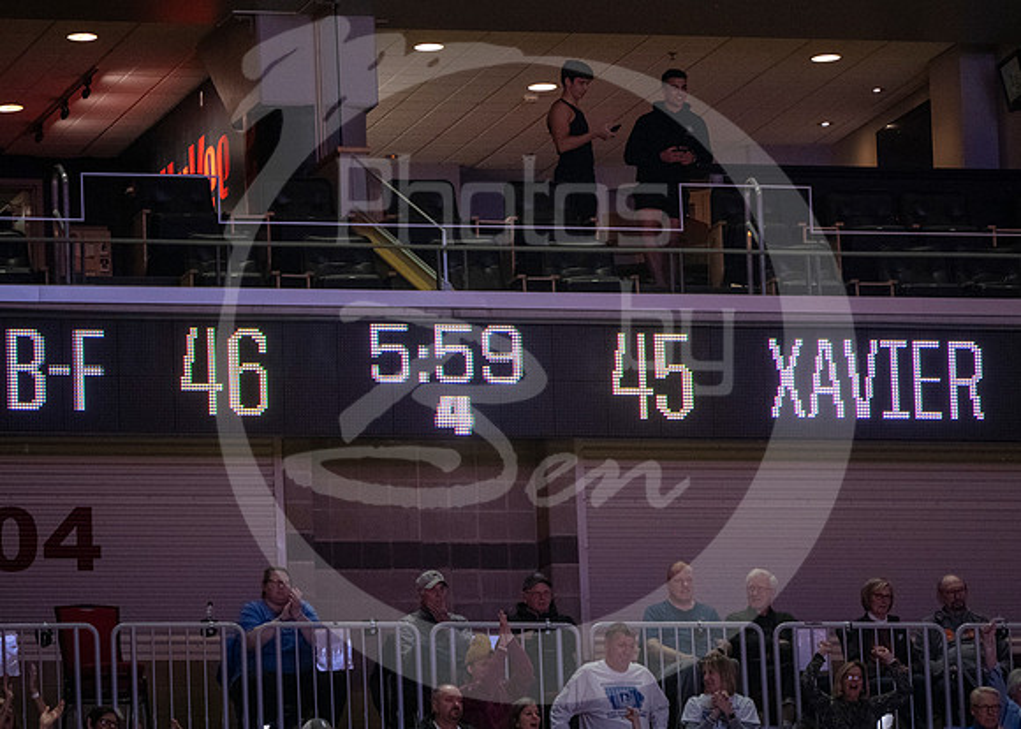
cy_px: 344
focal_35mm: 261
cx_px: 587
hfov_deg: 7.7
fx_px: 7576
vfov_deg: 5.5
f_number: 2.8
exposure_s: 1/800
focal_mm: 200
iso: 2500
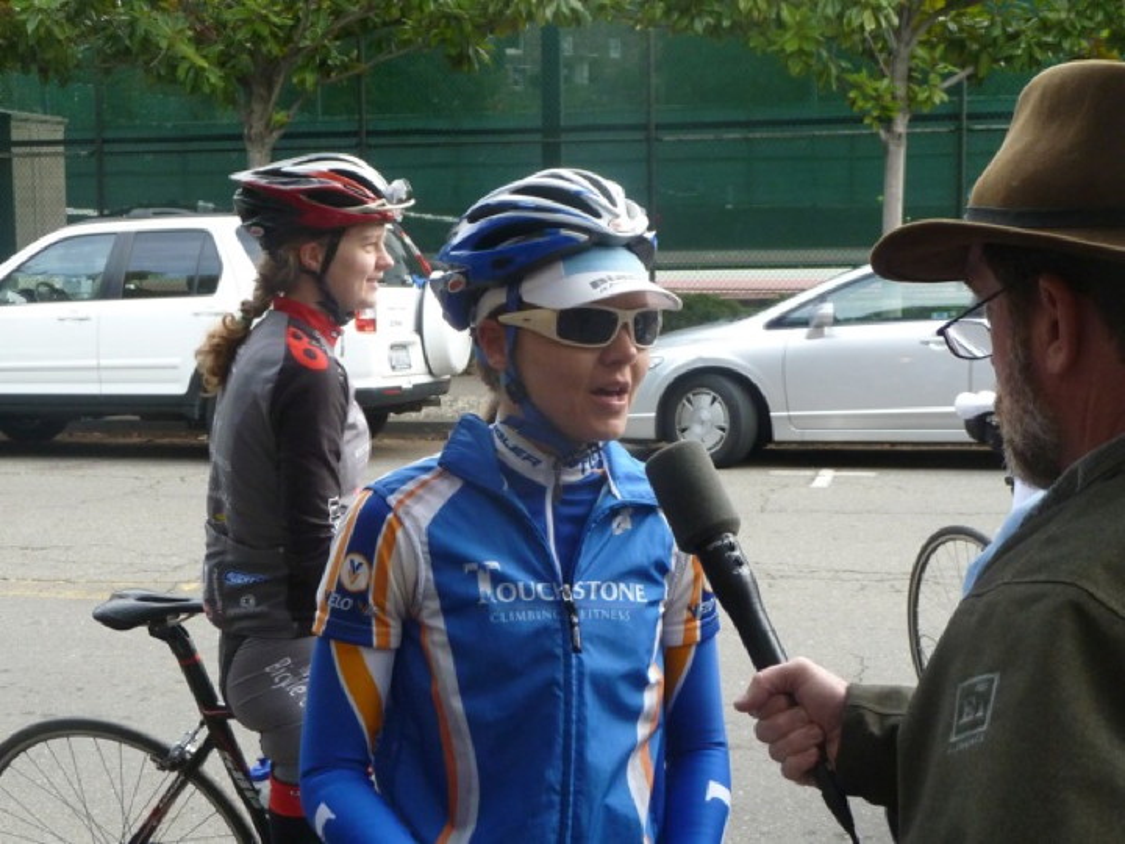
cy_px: 422
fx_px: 1690
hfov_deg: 36.8
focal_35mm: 52
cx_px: 562
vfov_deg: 28.0
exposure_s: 1/200
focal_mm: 8.5
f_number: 3.8
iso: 320
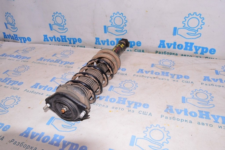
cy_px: 75
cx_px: 112
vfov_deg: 47.9
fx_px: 169
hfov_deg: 67.4
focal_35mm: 27
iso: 1600
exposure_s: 1/160
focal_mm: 18
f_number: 8
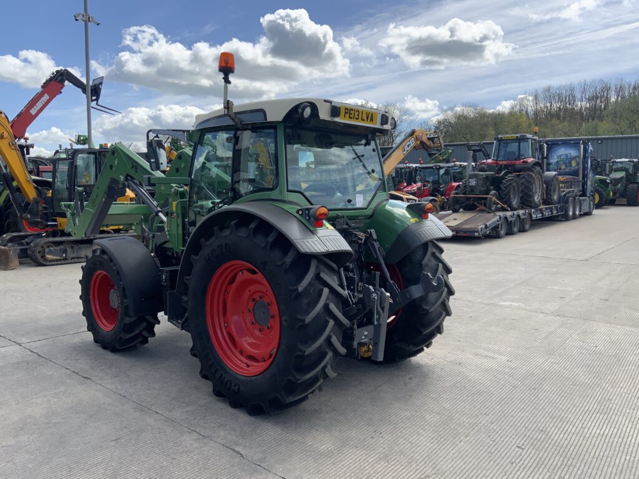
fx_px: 535
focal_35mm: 29
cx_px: 320
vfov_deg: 48.2
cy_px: 240
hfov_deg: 61.7
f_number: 1.8
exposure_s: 1/1626
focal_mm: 3
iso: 16
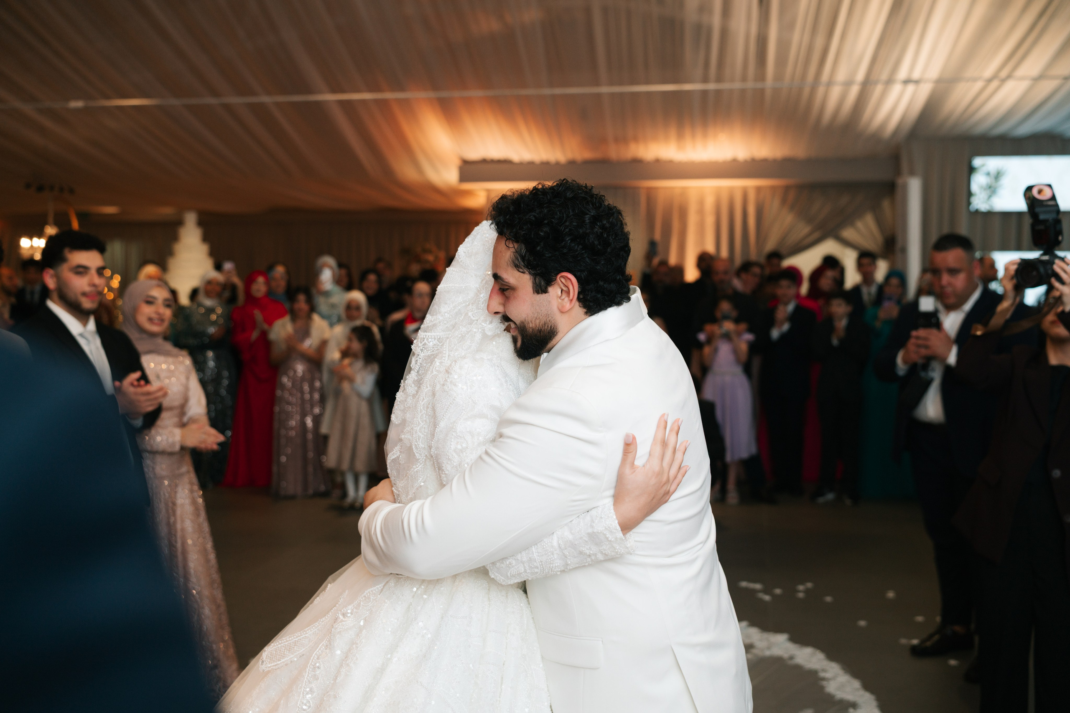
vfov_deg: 37.4
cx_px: 535
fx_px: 1054
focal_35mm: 35
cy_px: 356
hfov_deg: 53.8
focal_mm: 35
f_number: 2.8
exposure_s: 1/200
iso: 250
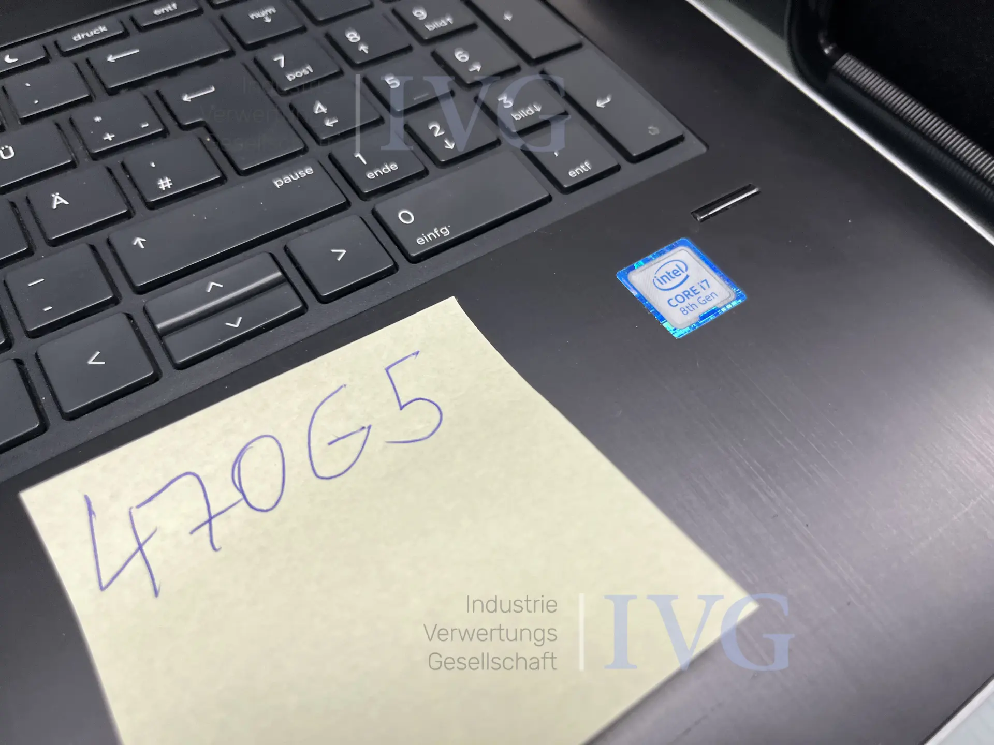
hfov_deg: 67.3
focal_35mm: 26
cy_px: 372
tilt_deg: -57.8
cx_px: 497
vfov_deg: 53.1
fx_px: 747
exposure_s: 1/100
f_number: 1.6
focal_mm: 5.1
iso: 125
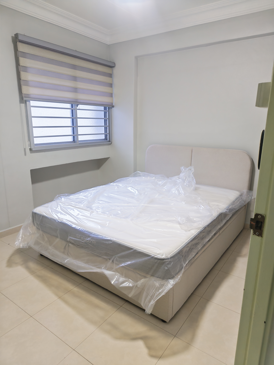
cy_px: 182
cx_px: 137
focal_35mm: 23
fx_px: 243
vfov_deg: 73.9
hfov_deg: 58.9
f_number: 1.6
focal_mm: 5.4
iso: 125
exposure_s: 1/50
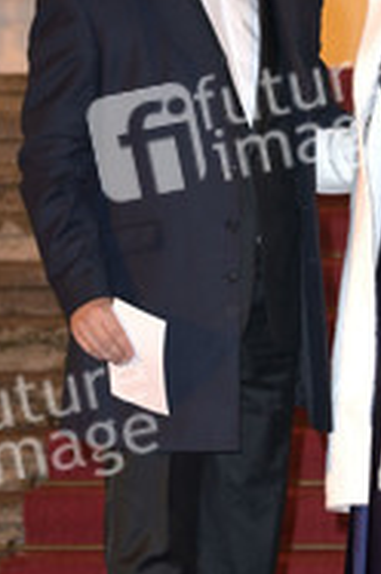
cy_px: 282
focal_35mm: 321
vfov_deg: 6.4
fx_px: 5114
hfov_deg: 4.3
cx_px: 335
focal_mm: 150
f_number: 5.6
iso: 2500
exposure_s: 1/100
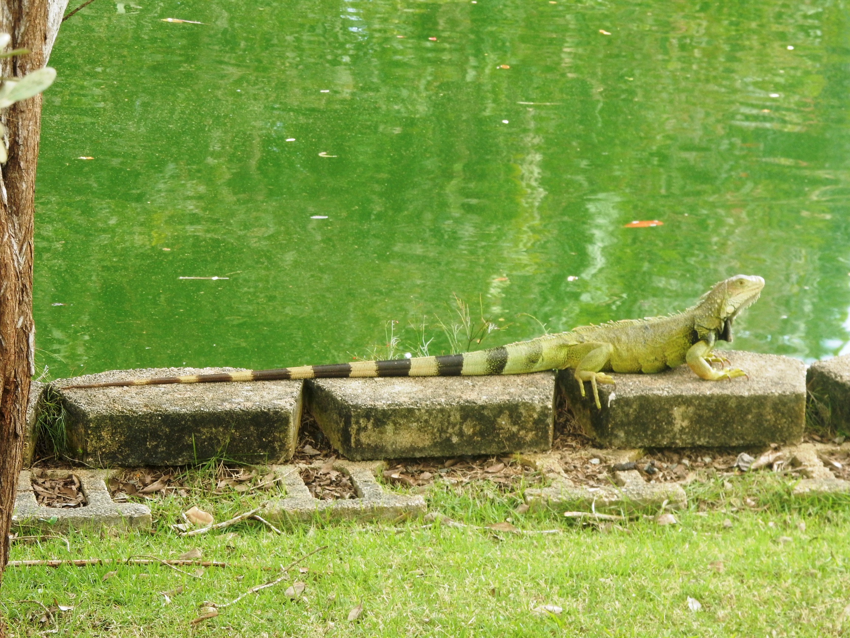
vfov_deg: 7.7
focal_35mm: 193
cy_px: 319
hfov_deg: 10.2
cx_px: 425
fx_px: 4739
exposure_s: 1/50
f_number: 6.3
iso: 140
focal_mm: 34.5
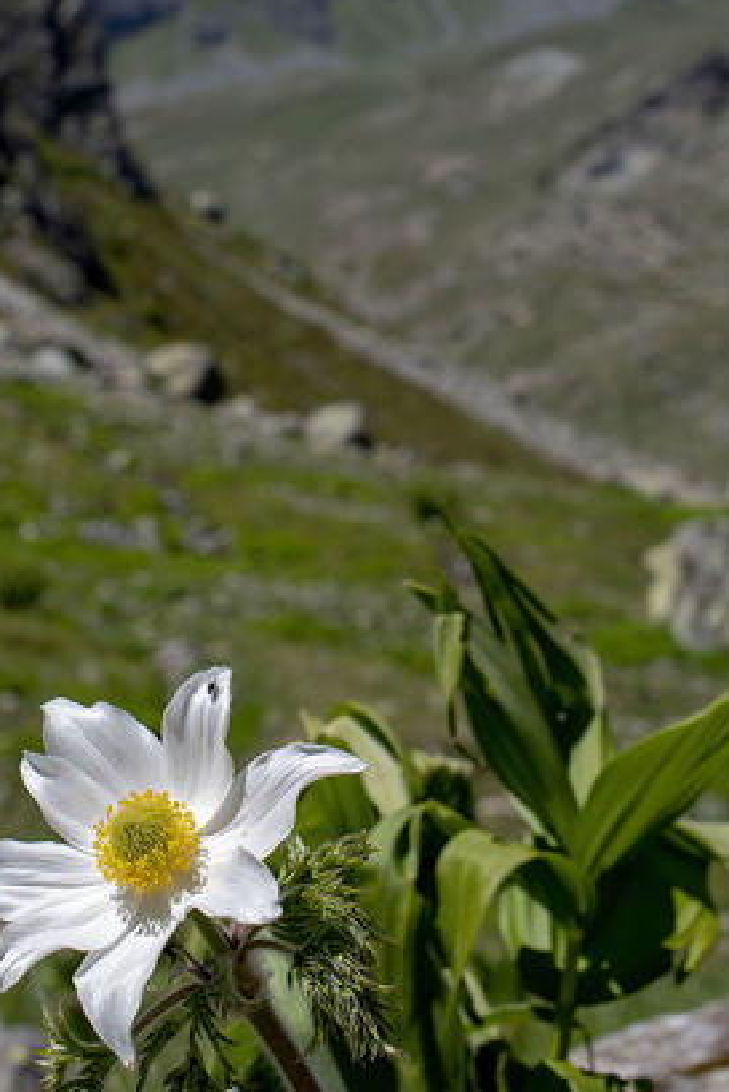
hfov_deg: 15.5
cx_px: 296
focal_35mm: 88
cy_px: 320
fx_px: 2671
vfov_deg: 23.0
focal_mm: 40
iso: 100
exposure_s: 1/250
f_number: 8
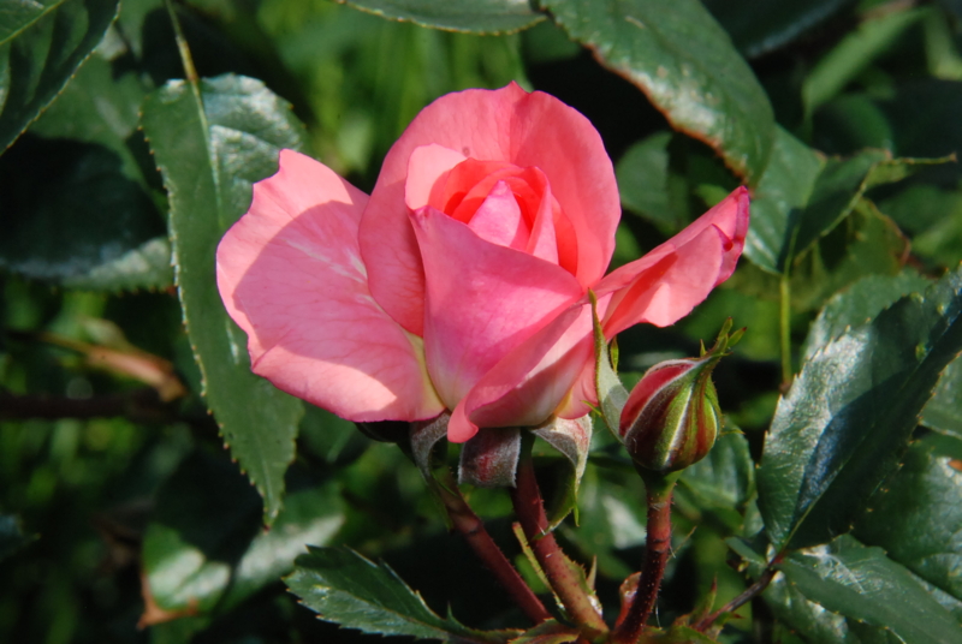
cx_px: 481
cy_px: 322
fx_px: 12043
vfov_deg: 3.1
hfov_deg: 4.6
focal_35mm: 450
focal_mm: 300
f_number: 29
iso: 800
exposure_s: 1/200
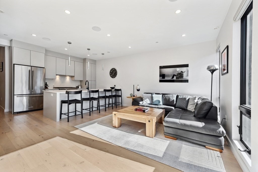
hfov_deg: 104.3
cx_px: 129
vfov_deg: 81.1
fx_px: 100
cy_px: 86
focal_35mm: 14
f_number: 8
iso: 100
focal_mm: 14
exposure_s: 1/80
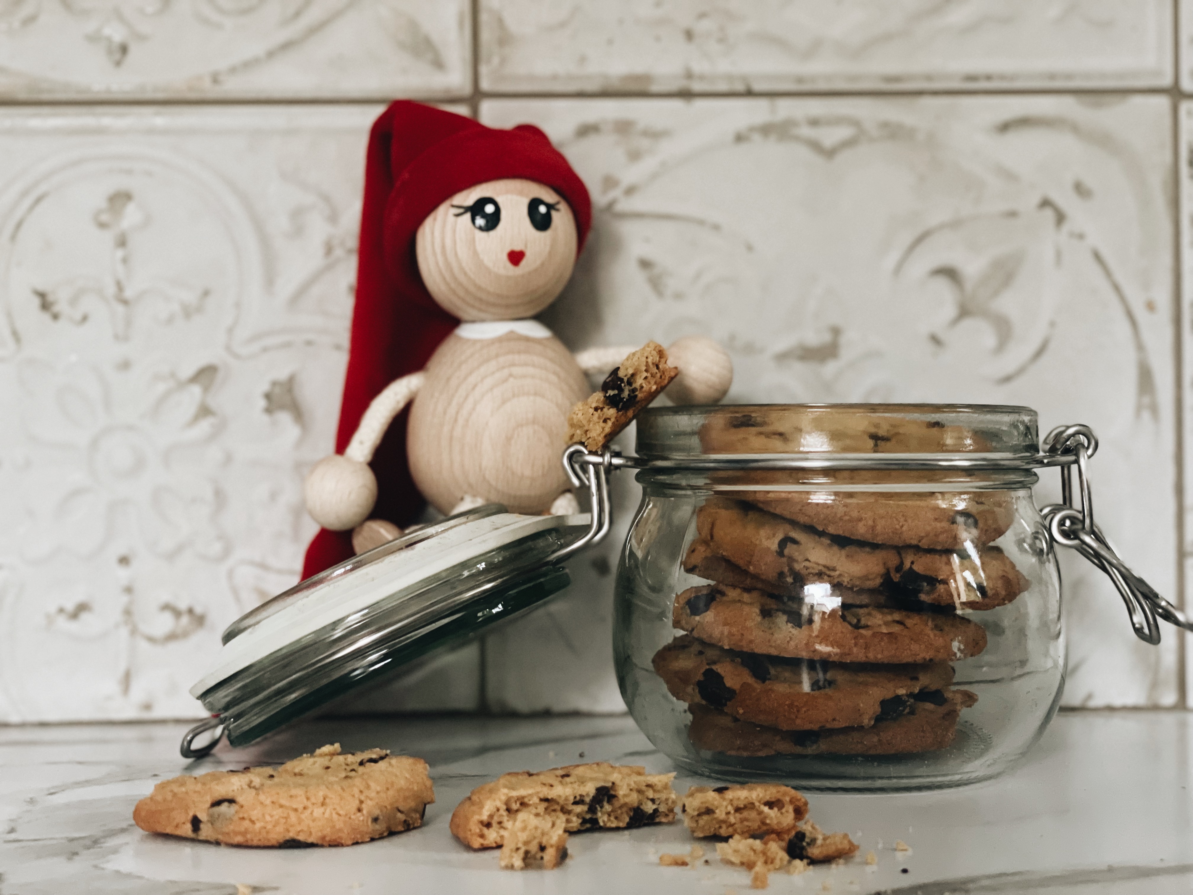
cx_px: 596
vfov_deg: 28.0
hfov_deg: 36.8
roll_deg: +0.6
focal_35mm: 52
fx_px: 1792
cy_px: 448
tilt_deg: +0.6
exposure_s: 1/22
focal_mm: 6
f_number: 2
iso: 500
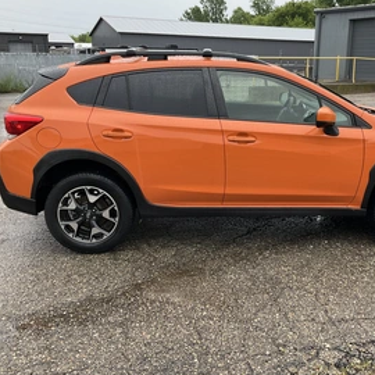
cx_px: 242
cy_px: 174
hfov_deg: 43.4
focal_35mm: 38
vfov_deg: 43.8
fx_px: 466
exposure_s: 1/166
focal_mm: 3
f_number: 1.8
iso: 20
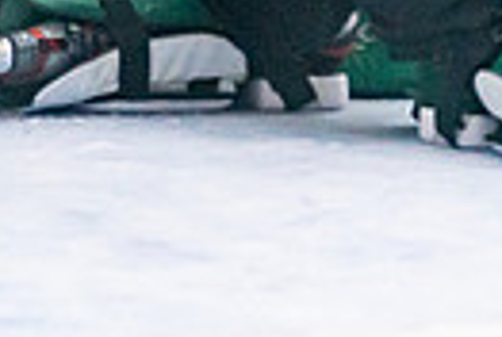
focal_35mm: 651
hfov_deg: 3.2
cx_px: 282
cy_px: -270
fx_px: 9098
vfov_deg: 2.1
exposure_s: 1/1600
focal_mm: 128
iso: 4000
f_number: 2.8
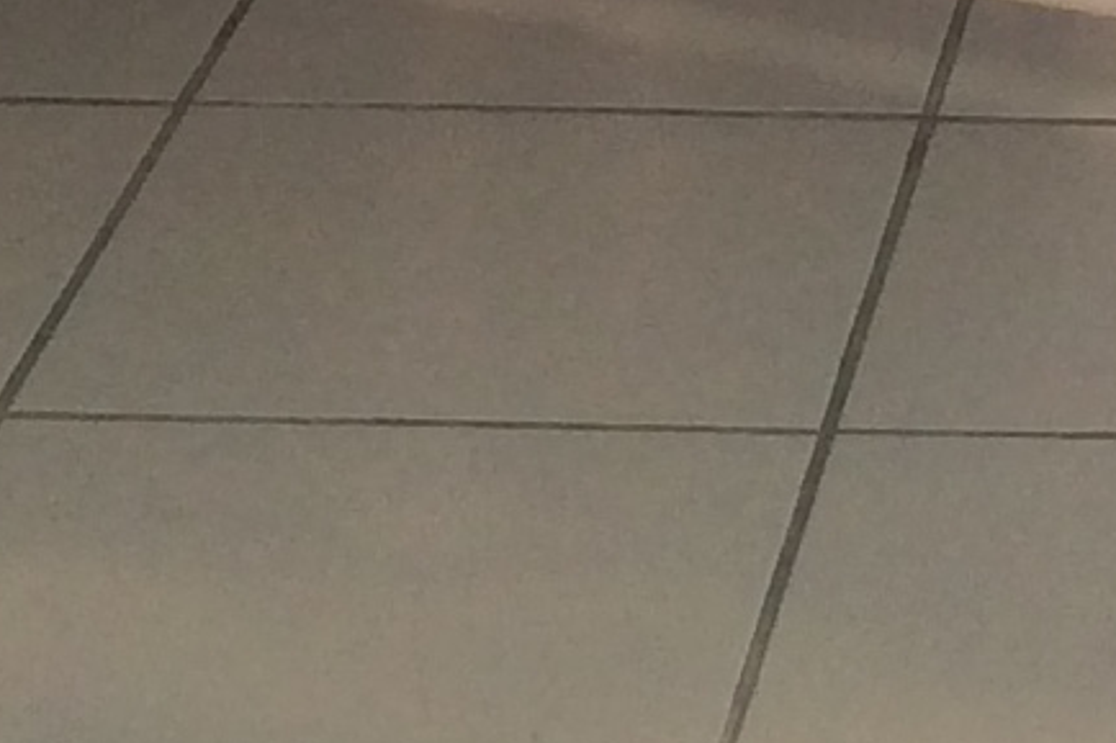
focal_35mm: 227
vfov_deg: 5.5
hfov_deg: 8.9
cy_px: -1833
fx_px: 7034
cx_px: 1401
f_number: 2.2
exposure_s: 1/488
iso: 32
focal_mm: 4.15
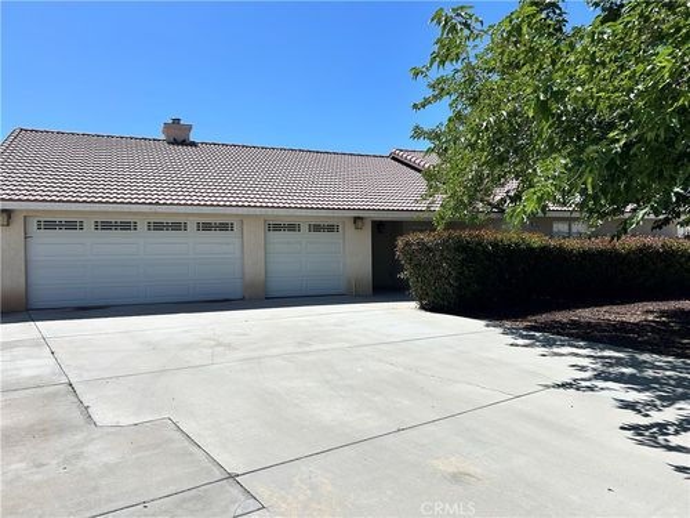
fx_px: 518
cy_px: 259
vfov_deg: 53.1
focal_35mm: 26
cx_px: 345
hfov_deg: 67.3
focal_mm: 5.7
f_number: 1.5
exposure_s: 1/6993
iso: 50
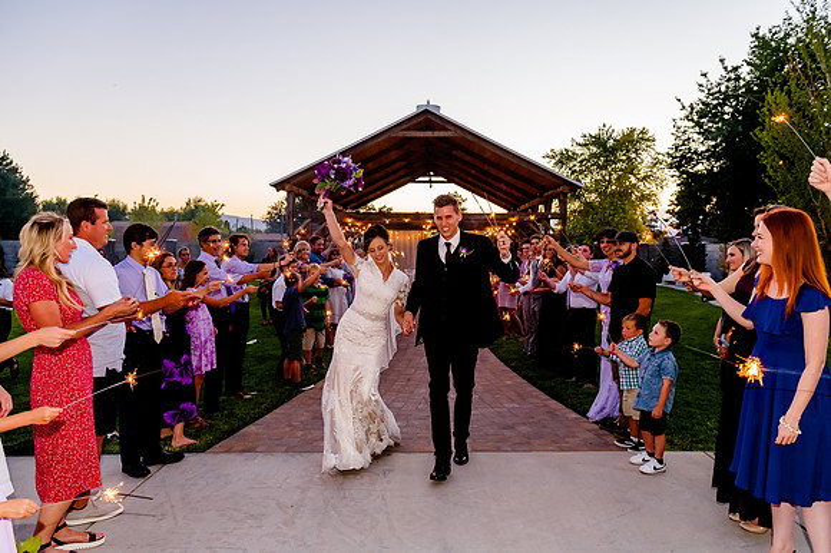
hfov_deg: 65.3
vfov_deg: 46.2
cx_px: 416
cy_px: 276
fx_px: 649
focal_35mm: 28
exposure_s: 1/200
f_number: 5
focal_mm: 28
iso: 1600
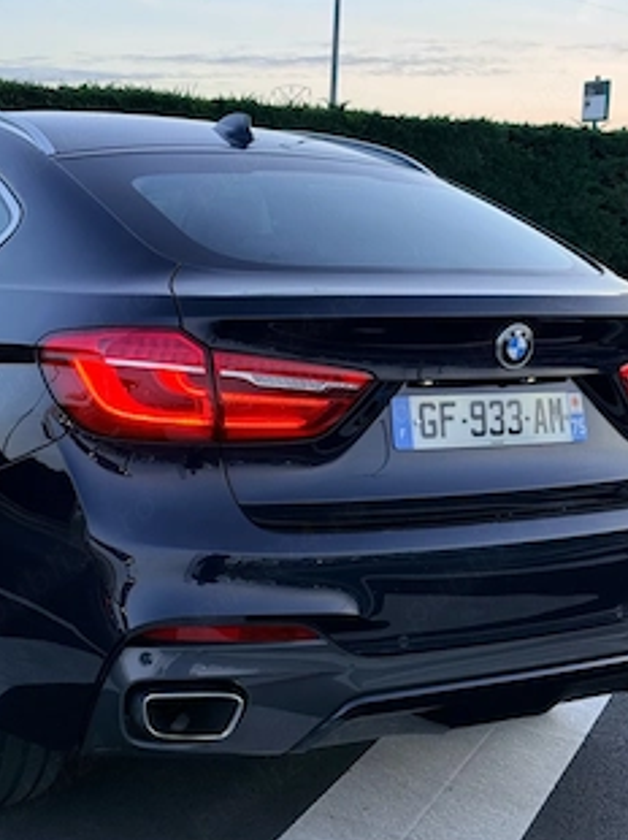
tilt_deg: -5.8
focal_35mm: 62
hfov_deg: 23.6
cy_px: 382
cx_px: 333
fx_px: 1502
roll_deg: -2.2
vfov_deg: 31.2
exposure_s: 1/121
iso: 64
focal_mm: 6.76
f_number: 1.78
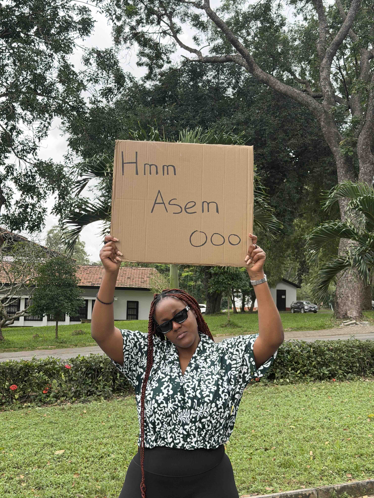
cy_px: 249
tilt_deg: +5.3
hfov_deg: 30.3
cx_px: 187
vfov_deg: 39.7
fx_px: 691
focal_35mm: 48
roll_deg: -0.9
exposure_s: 1/699
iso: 80
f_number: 1.78
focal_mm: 6.76
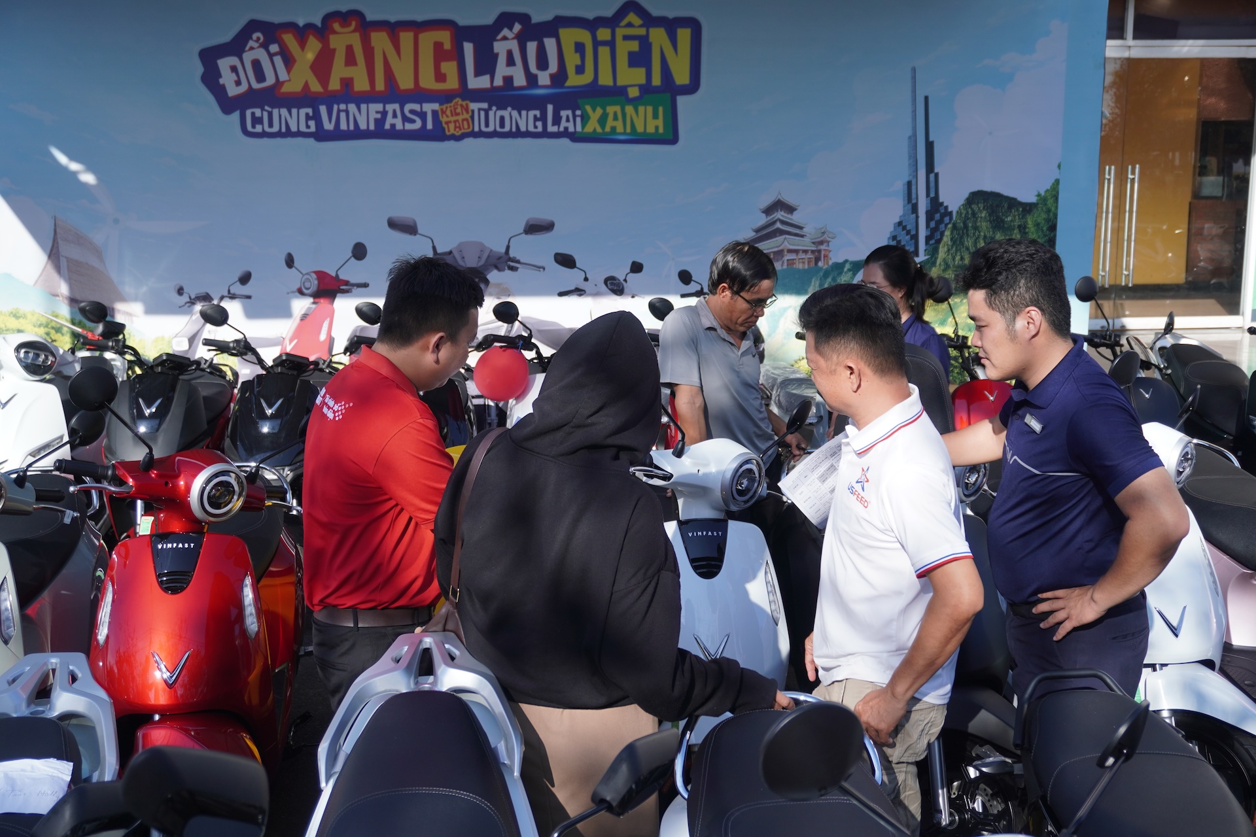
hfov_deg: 49.6
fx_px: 1361
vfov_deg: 34.2
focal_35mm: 39
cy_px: 418
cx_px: 628
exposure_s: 1/640
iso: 100
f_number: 4.5
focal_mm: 26
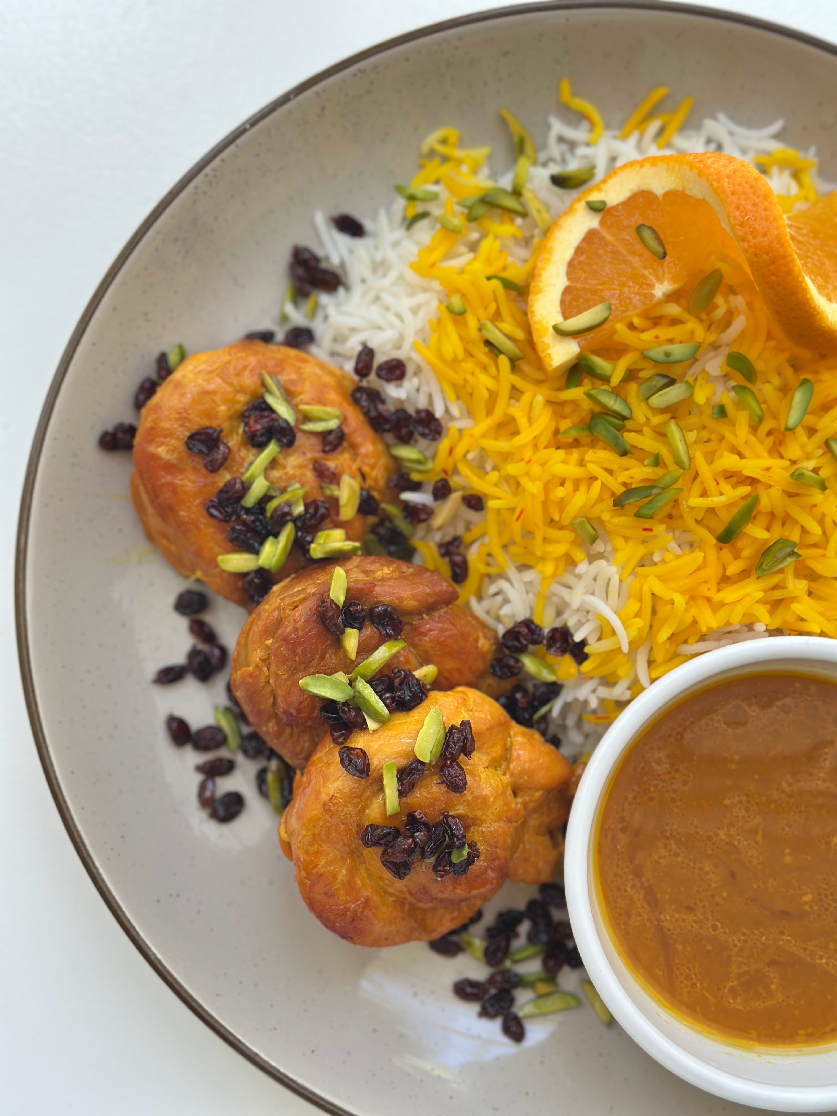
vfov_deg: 39.7
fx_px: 1547
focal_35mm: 48
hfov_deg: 30.3
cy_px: 558
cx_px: 418
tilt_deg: -87.8
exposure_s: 1/215
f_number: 1.78
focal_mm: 6.86
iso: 80
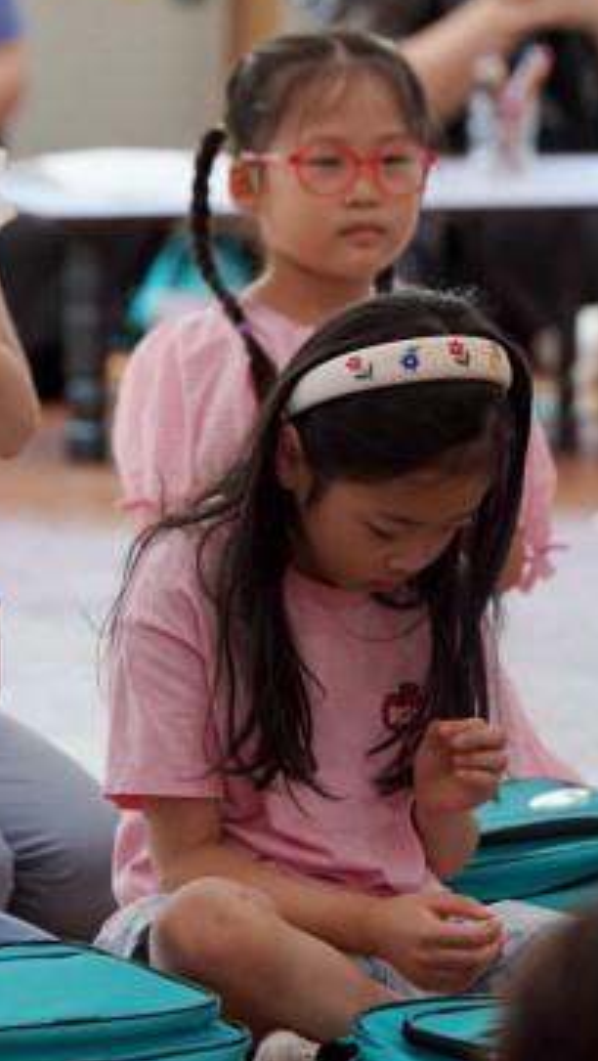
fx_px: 14666
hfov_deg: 2.3
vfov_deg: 4.1
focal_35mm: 521
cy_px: 369
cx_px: -258
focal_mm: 200
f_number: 4
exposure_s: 1/250
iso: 1250
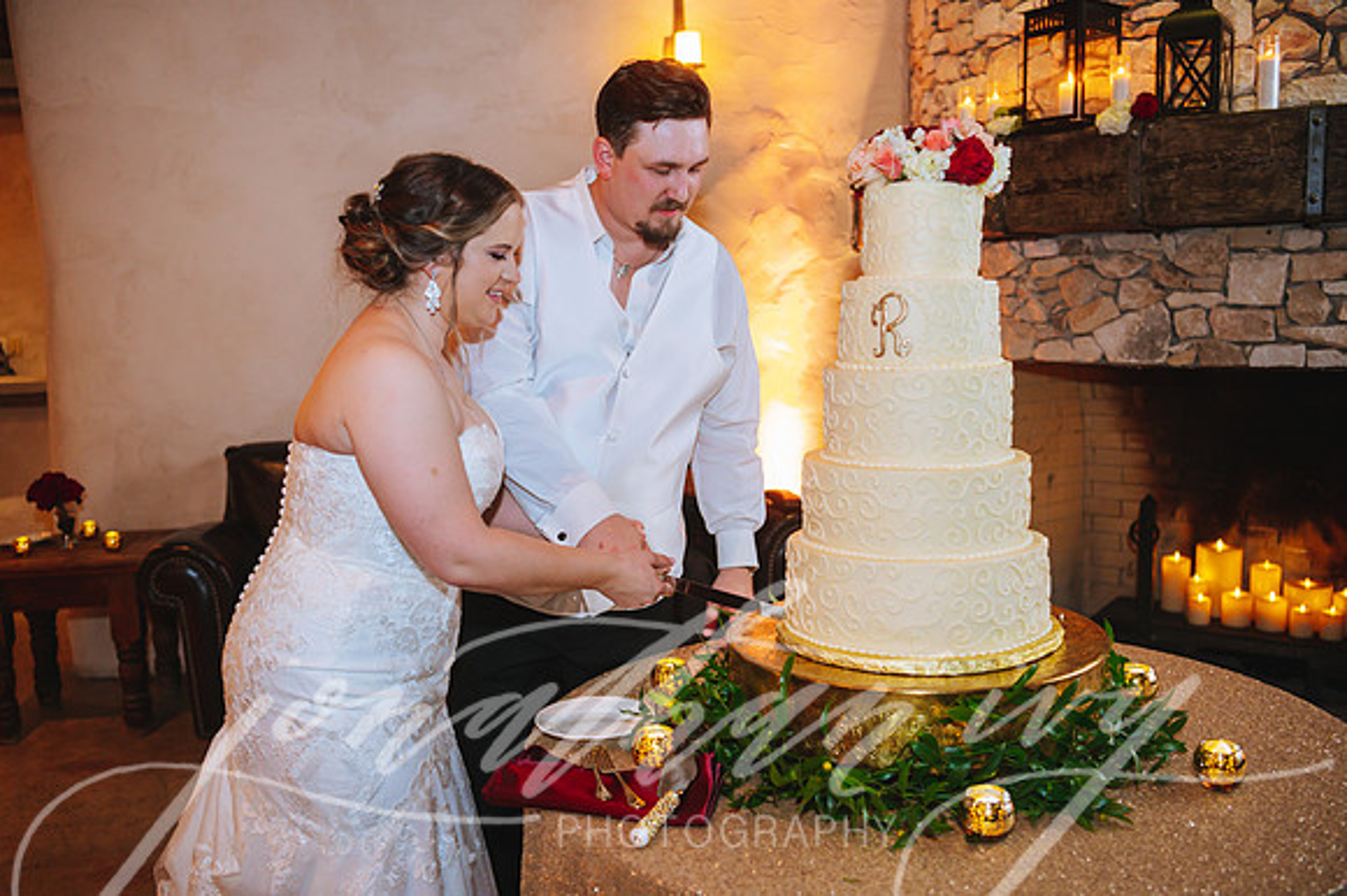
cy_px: 448
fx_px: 1197
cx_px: 674
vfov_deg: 41.1
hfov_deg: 58.7
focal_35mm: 32
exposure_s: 1/80
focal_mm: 32
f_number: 2.8
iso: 2000
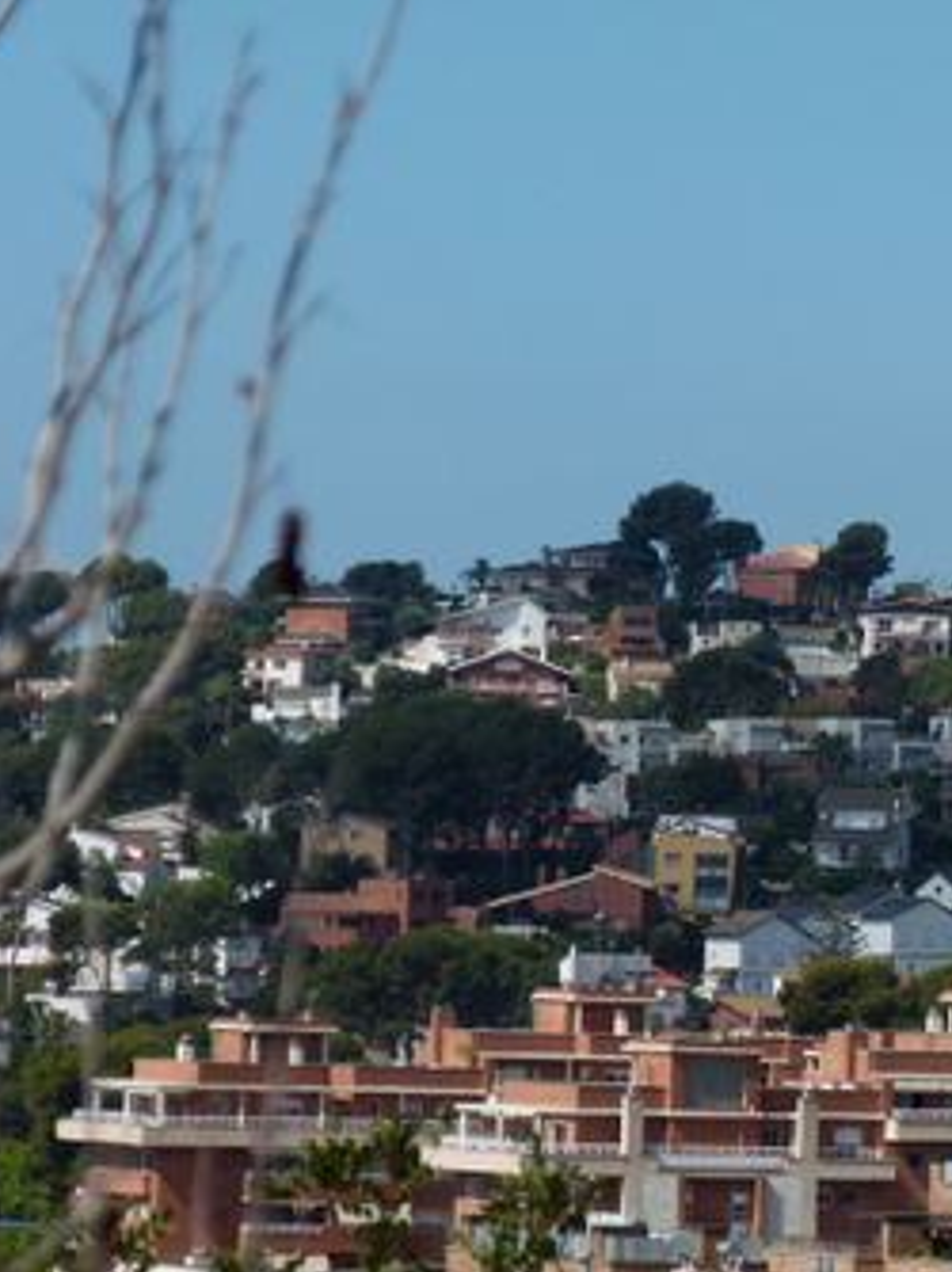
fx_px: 12997
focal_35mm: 354
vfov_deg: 5.6
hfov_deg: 4.2
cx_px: 777
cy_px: 621
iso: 100
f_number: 4
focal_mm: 44.3
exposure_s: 1/1300
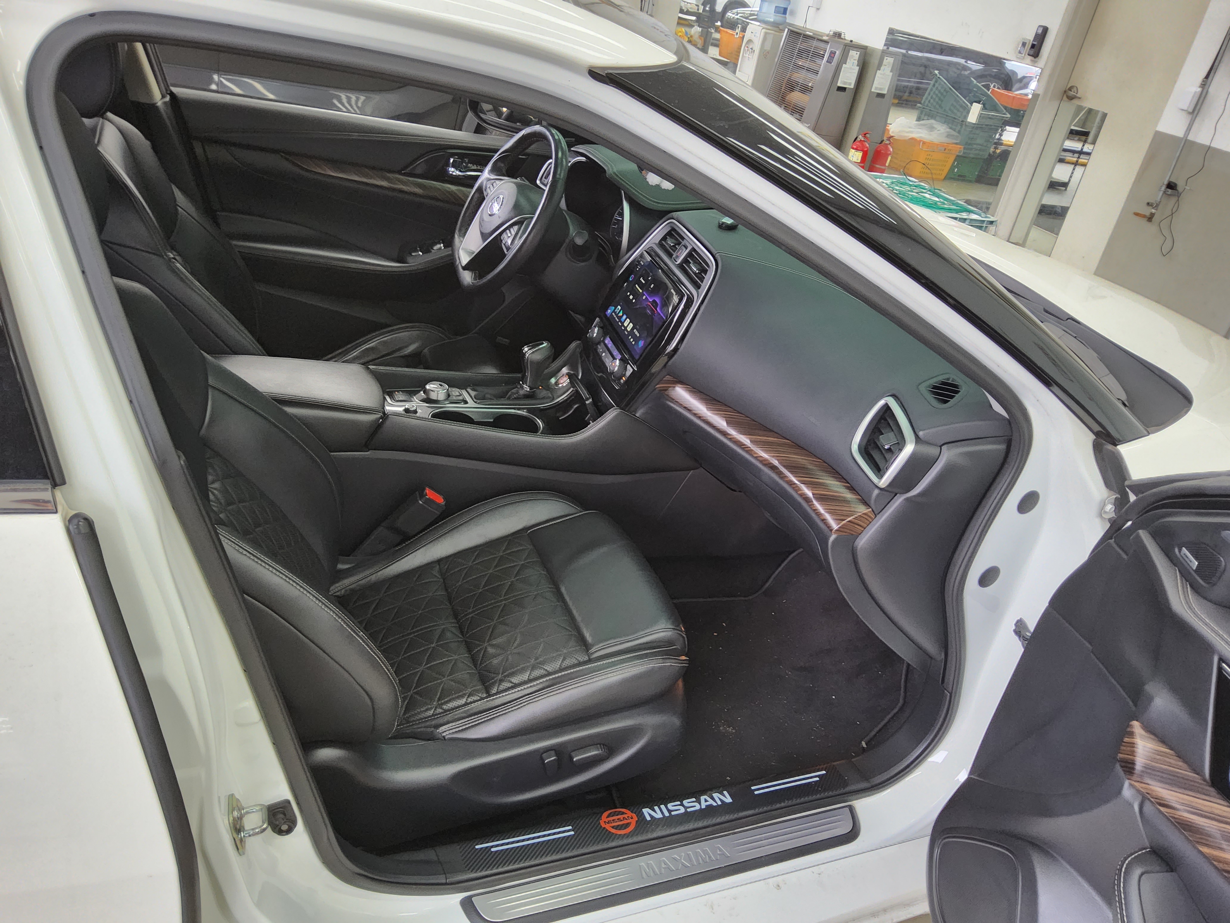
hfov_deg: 69.4
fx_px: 888
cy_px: 462
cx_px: 615
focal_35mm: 25
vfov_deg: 54.9
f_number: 2
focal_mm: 3.08
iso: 160
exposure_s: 1/100
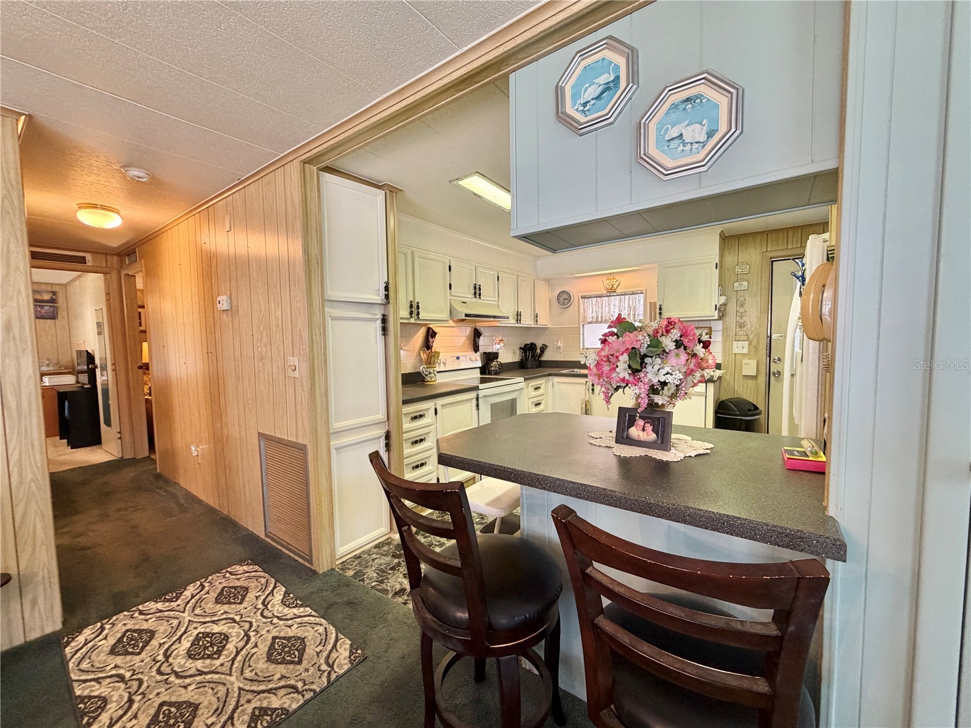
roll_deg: +1.2
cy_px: 364
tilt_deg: -3.1
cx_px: 486
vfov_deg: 85.7
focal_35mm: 14
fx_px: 393
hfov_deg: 102.1
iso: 250
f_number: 2.2
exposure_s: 1/60
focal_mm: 2.22
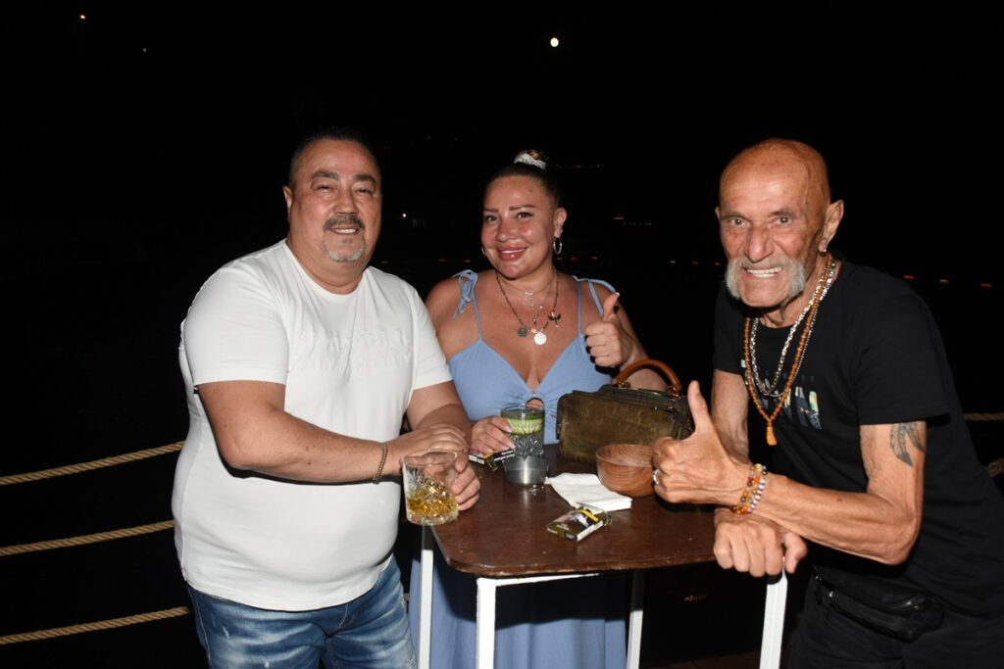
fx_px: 753
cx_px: 502
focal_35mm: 27
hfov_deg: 67.4
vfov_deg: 47.9
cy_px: 334
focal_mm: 18
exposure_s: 1/125
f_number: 5.6
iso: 400
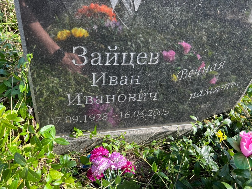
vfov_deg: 53.1
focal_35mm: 26
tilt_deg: -37.1
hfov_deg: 67.3
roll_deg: -5.7
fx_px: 189
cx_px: 126
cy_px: 94
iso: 50
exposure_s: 1/692
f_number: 1.5
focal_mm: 5.7
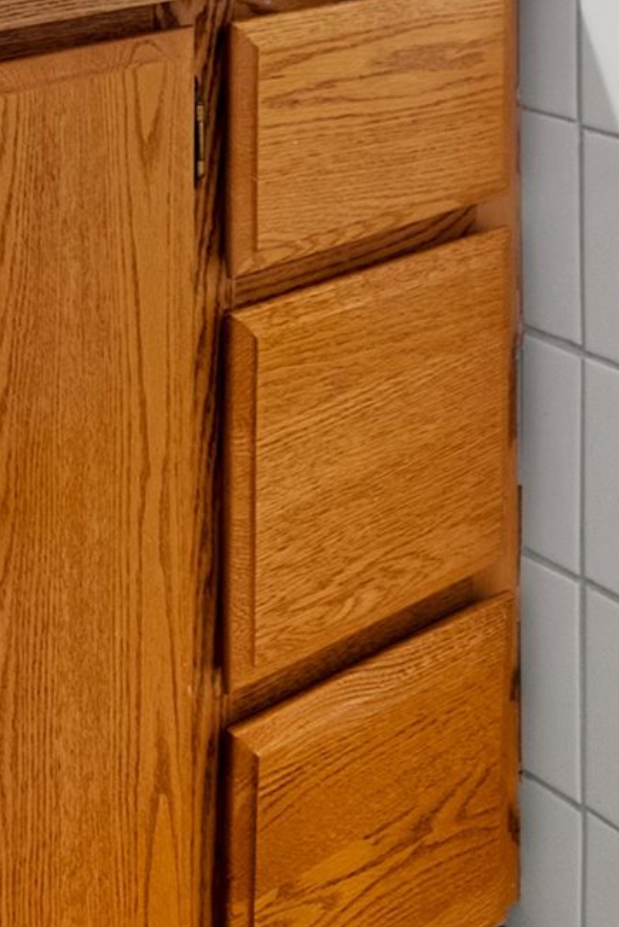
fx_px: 1701
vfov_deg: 24.8
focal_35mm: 66
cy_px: -395
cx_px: 179
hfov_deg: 20.5
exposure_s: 1/6
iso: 400
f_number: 2.8
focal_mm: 14
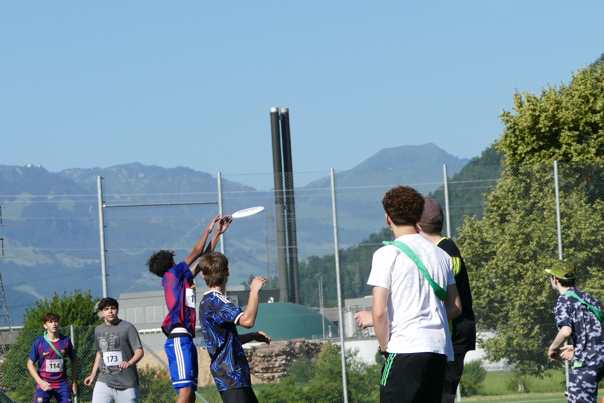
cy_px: 353
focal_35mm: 169
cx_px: 417
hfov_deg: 12.1
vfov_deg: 8.1
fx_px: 2836
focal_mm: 31.83
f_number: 3.8
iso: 125
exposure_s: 1/1300
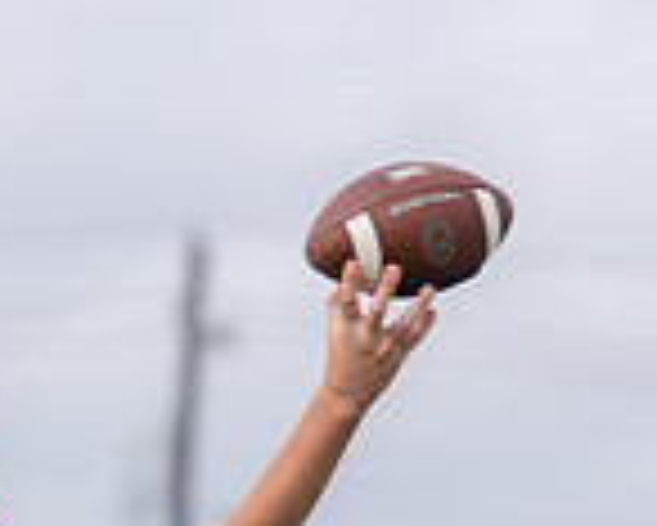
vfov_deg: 3.1
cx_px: 22
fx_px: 9632
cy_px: 861
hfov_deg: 3.9
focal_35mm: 495
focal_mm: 133
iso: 100
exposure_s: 1/2000
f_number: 2.8
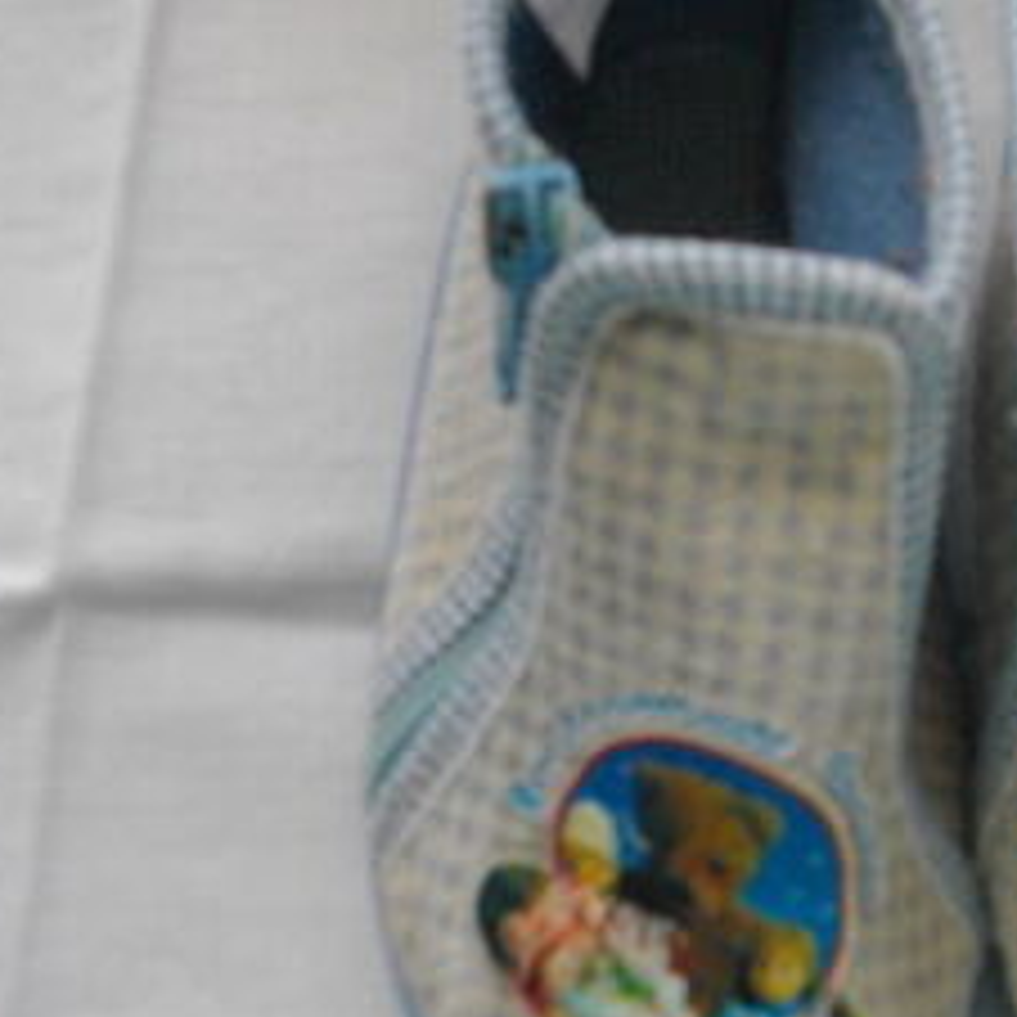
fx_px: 1994
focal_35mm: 60
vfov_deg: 28.6
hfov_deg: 28.1
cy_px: 482
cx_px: 796
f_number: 2.9
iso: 200
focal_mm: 5.7
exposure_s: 1/100
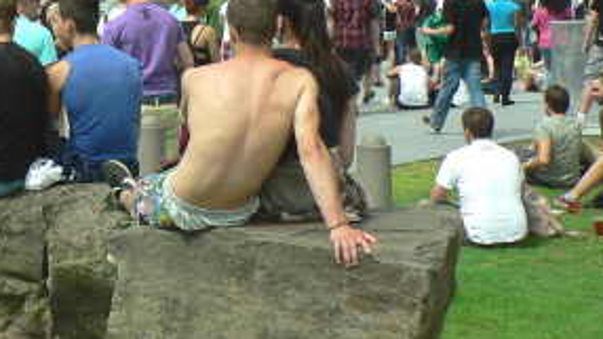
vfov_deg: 14.7
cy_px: -55
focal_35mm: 80
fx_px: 1279
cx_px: 17
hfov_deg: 25.4
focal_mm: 6
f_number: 4
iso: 64
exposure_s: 1/320
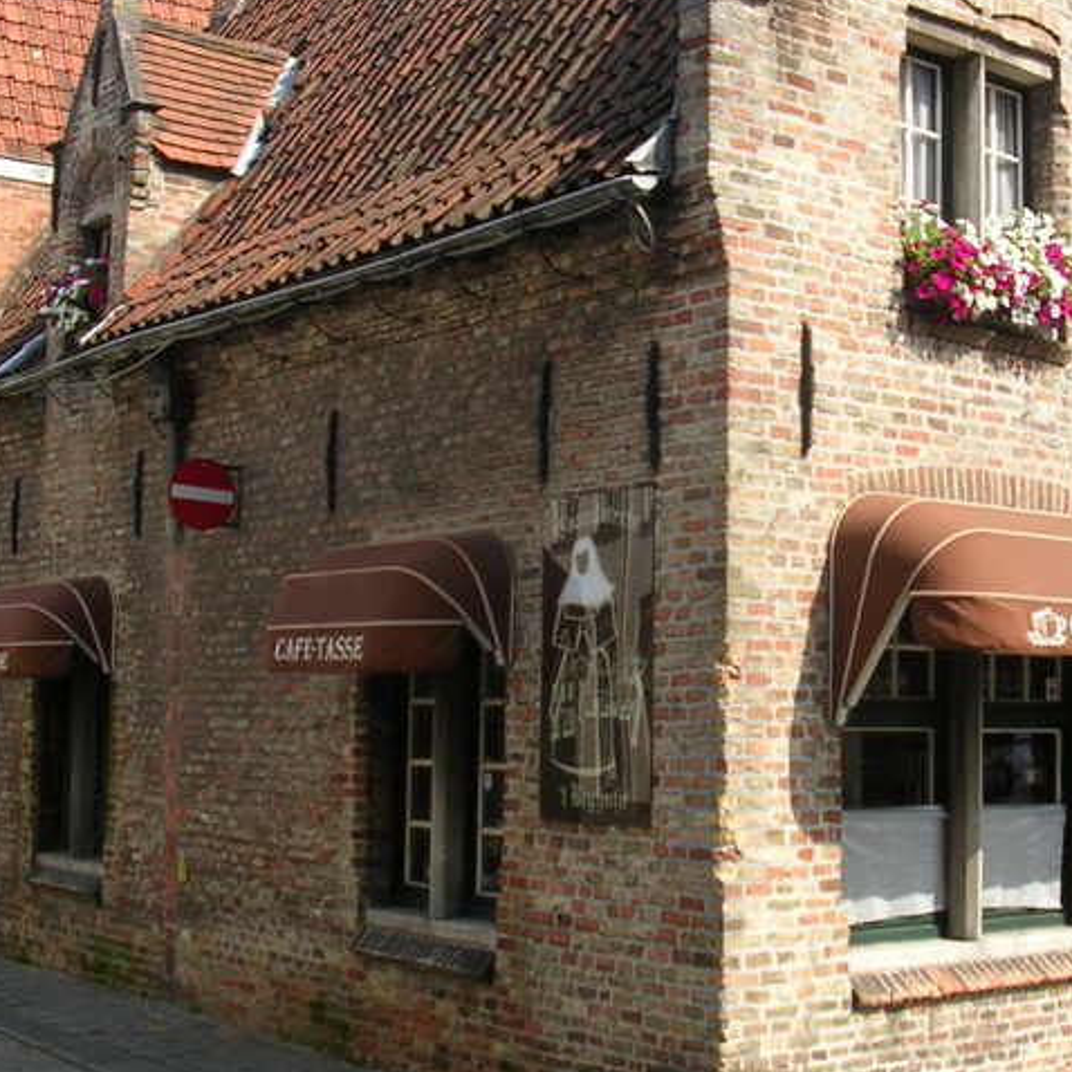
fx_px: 2067
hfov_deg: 28.7
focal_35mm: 59
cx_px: 785
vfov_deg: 29.1
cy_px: 493
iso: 50
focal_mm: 5.8
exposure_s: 1/168
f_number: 5.6
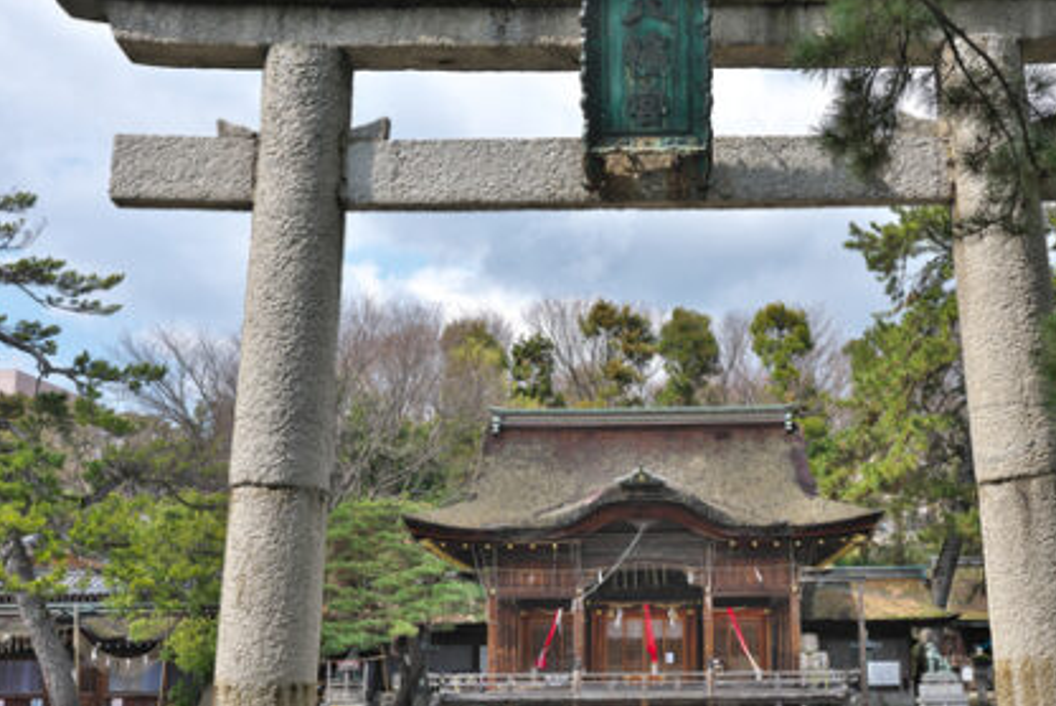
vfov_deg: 27.6
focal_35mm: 49
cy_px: 381
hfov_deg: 40.1
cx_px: 652
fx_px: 1438
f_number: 9
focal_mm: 34
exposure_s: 1/160
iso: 100
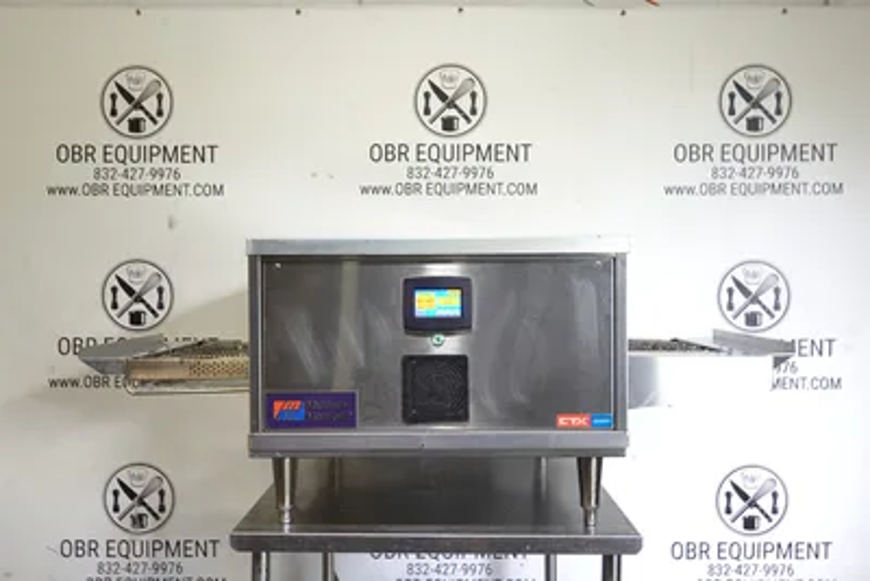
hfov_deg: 60.3
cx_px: 435
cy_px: 290
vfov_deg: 42.4
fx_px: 749
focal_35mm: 31
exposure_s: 1/6
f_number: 3.5
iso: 64
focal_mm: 11.52
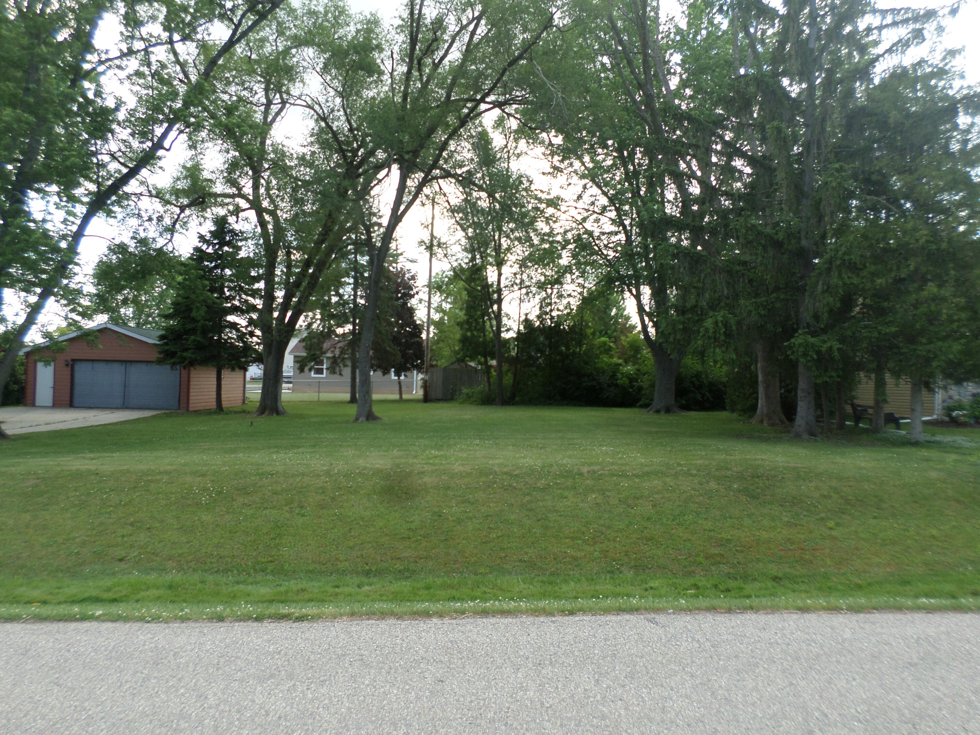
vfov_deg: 54.9
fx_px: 708
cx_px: 490
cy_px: 368
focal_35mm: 25
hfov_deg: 69.4
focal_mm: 4.5
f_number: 2.5
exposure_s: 1/250
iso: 80
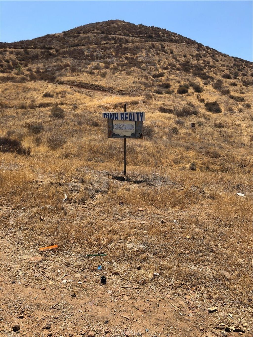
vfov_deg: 63.4
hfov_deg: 49.8
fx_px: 273
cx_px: 126
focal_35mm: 28
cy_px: 168
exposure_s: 1/1919
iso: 20
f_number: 1.8
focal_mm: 3.99
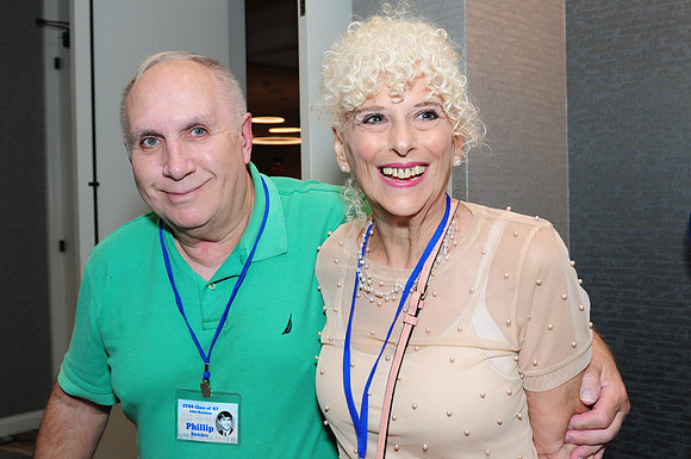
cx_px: 346
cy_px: 230
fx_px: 776
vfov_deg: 32.9
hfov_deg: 48.0
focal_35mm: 40
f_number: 5
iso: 500
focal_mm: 27
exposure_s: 1/60
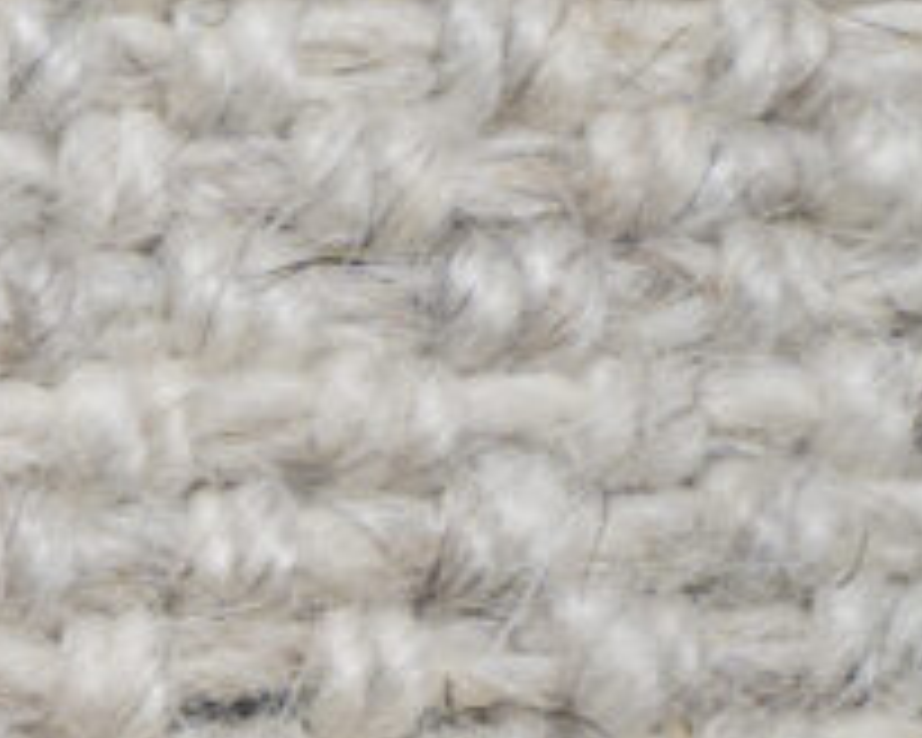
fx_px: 7422
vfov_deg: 5.3
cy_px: 2398
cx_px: -3265
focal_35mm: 272
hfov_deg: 5.7
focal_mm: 31
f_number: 13
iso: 250
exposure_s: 1/13
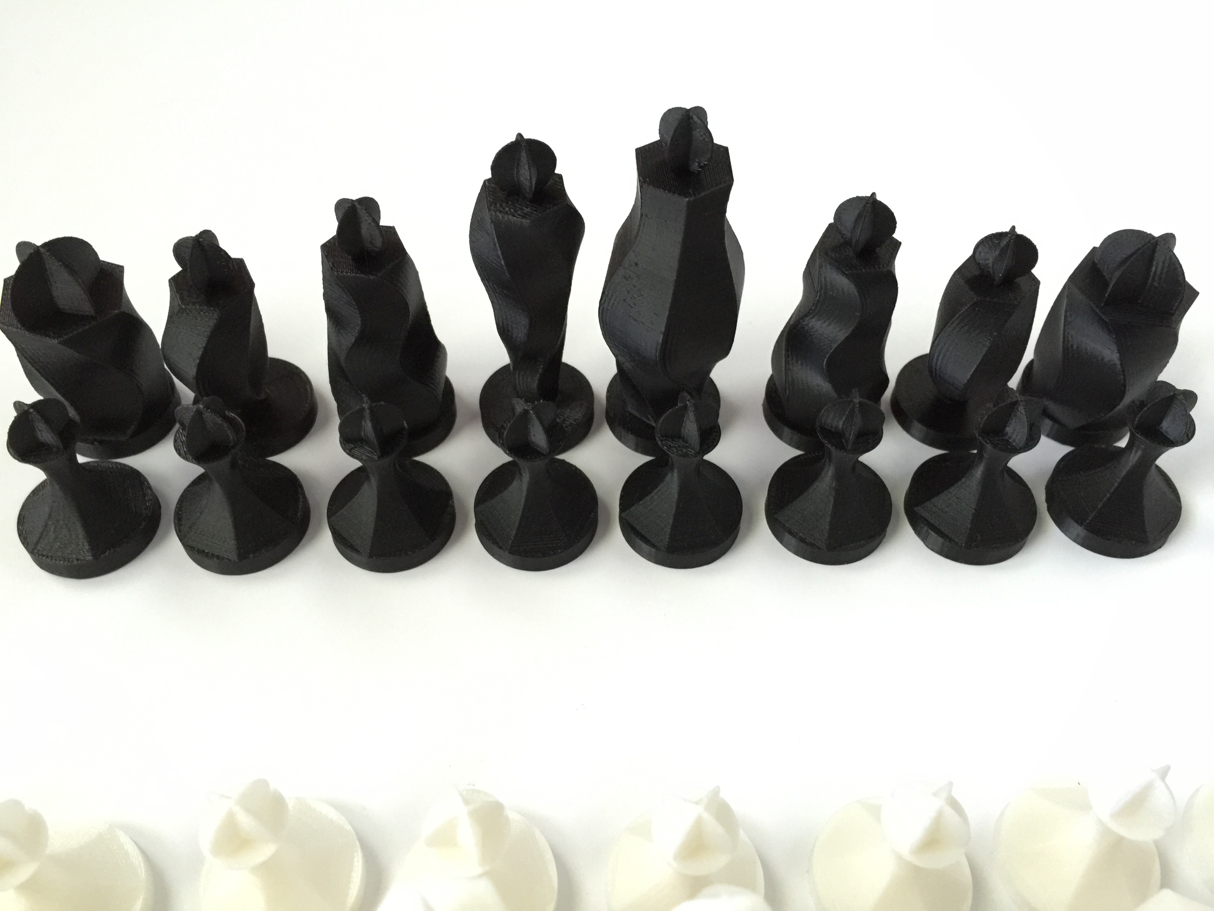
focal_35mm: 29
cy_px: 456
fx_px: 1017
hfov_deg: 61.7
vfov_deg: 48.2
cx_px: 607
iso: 125
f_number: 2.2
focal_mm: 4.15
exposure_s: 1/10
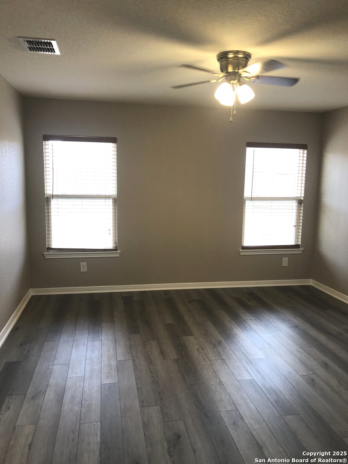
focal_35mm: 28
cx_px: 174
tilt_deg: -9.0
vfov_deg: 63.4
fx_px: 375
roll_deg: -1.6
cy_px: 232
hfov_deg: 49.7
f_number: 1.8
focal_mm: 3.99
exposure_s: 1/24
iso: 32
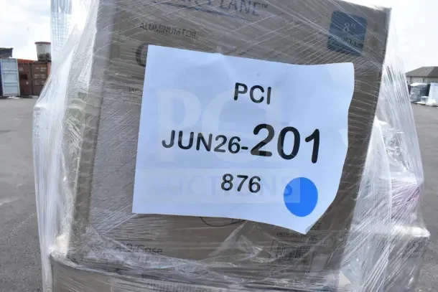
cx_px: 219
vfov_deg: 48.0
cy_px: 146
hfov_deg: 67.4
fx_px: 329
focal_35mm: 27
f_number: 22
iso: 6400
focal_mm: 18
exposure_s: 1/2000
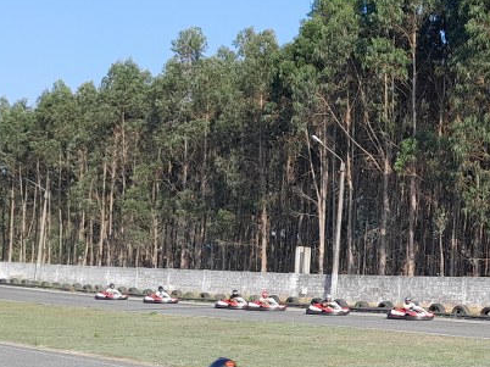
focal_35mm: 69
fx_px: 976
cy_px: 219
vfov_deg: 21.3
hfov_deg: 24.7
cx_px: 627
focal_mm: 3.98
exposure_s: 1/254
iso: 40
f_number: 1.8
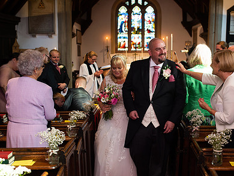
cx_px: 151
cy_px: 93
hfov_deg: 37.9
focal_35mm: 50
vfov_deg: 29.1
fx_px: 338
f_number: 2.8
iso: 400
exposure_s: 1/125
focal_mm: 35
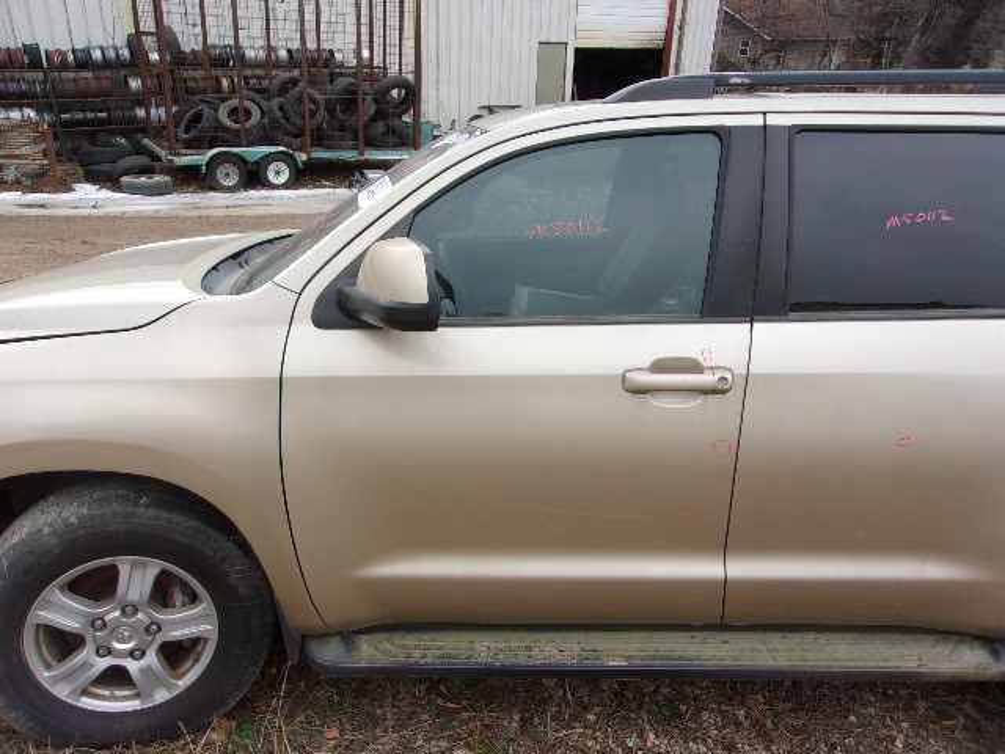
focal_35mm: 27
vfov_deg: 51.4
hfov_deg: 65.3
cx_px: 502
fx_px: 784
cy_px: 377
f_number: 3
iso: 80
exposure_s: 1/170
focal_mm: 4.9
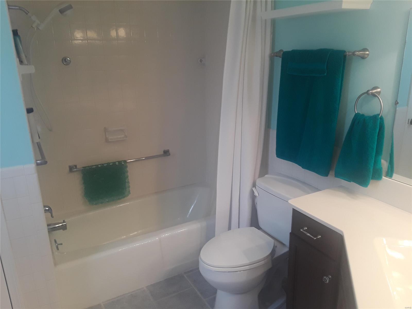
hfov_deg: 63.4
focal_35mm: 28
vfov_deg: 49.7
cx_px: 206
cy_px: 154
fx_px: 333
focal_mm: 2.9
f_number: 1.9
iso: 50
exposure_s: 1/30
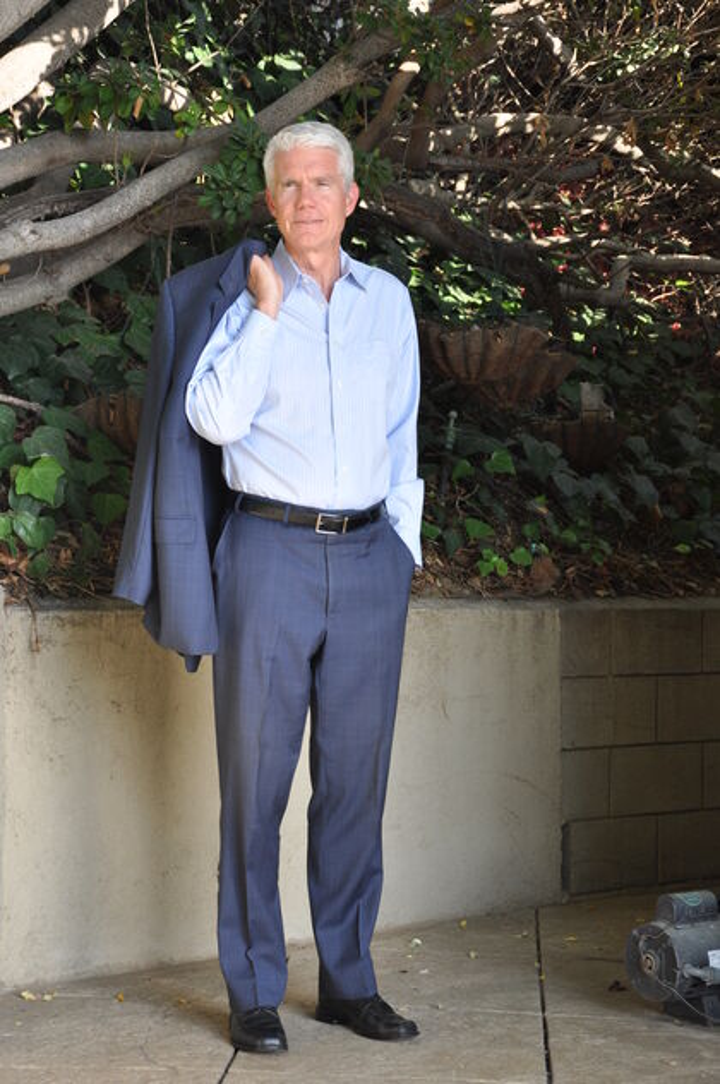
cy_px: 542
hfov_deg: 18.9
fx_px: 2165
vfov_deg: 28.1
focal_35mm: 72
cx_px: 360
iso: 200
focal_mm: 48
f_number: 6.3
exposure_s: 1/80
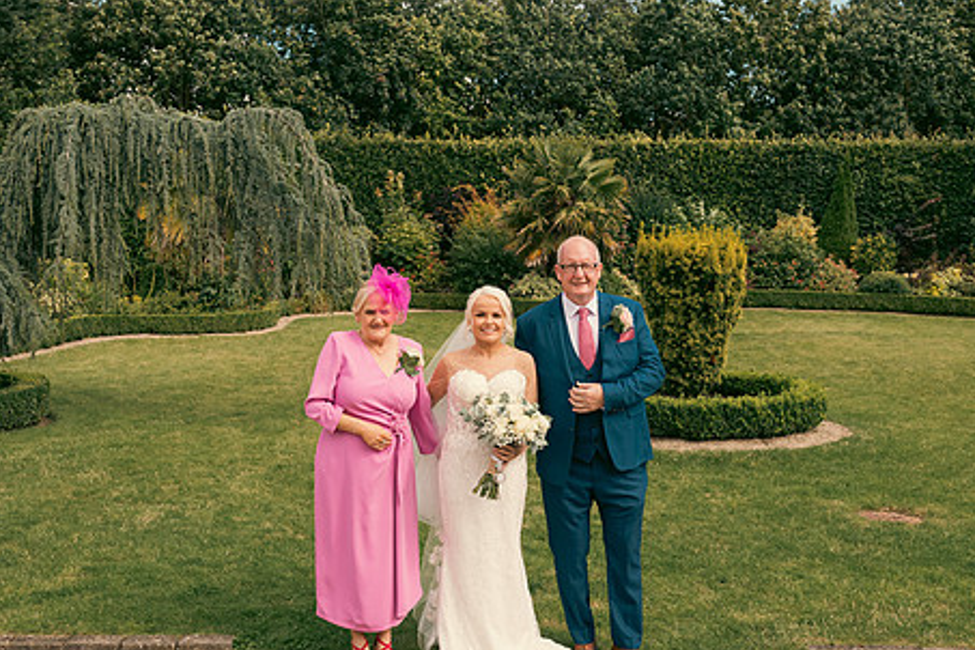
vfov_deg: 32.6
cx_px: 486
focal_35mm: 41
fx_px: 1110
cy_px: 328
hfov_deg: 47.4
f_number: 6.3
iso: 160
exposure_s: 1/500
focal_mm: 32
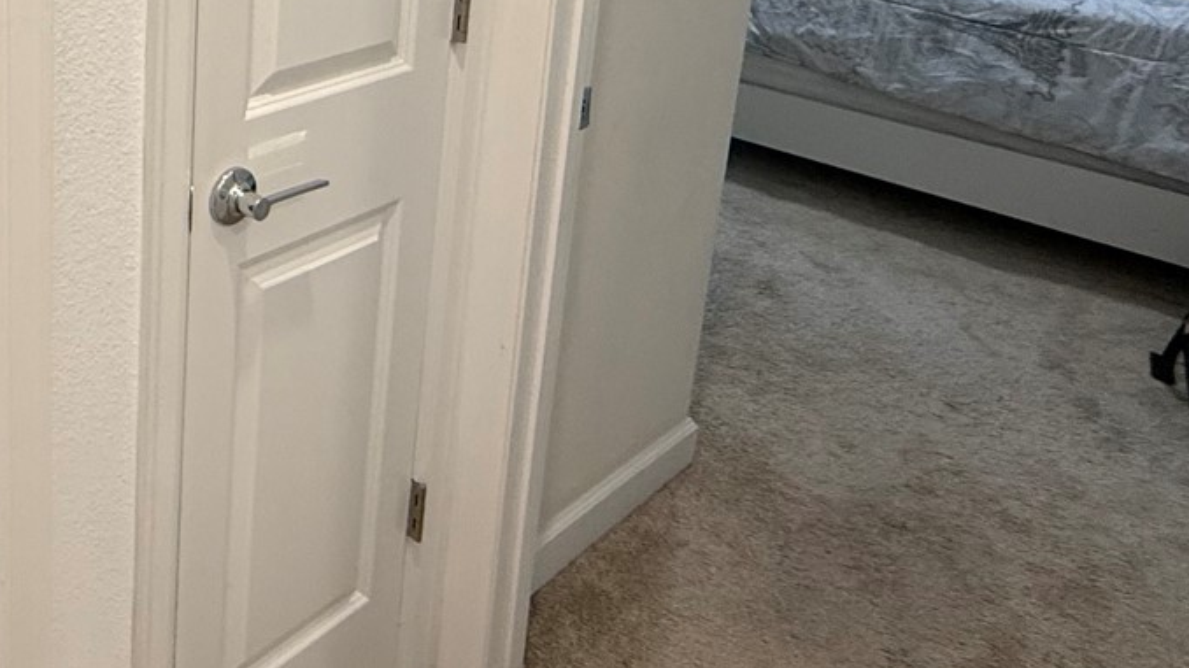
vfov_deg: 30.1
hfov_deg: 48.1
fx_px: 1135
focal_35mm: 36
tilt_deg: -12.3
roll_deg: -0.6
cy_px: -30
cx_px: 68
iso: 250
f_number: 2.2
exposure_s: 1/120
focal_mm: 2.22
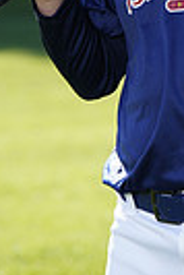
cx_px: 290
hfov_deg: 2.7
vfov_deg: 4.0
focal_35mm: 515
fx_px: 3938
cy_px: -139
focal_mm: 118
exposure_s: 1/250
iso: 100
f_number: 5
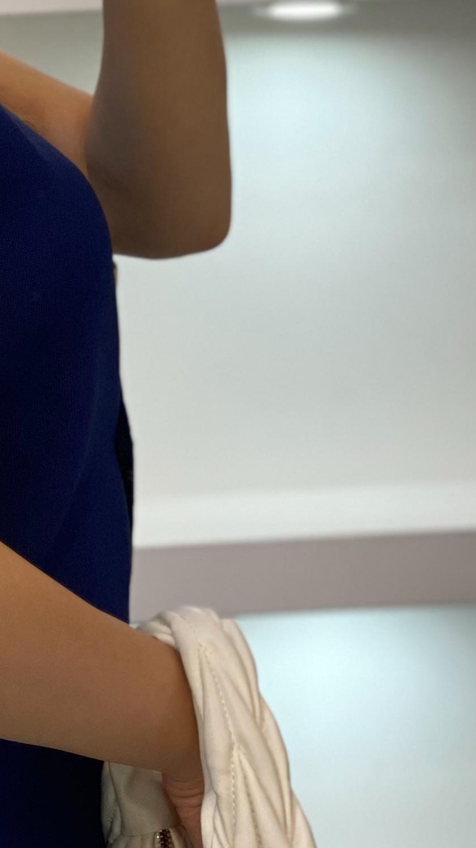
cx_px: -152
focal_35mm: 152
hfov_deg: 7.9
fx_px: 3412
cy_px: 271
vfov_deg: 14.1
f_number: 2
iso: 80
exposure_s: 1/100
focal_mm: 6
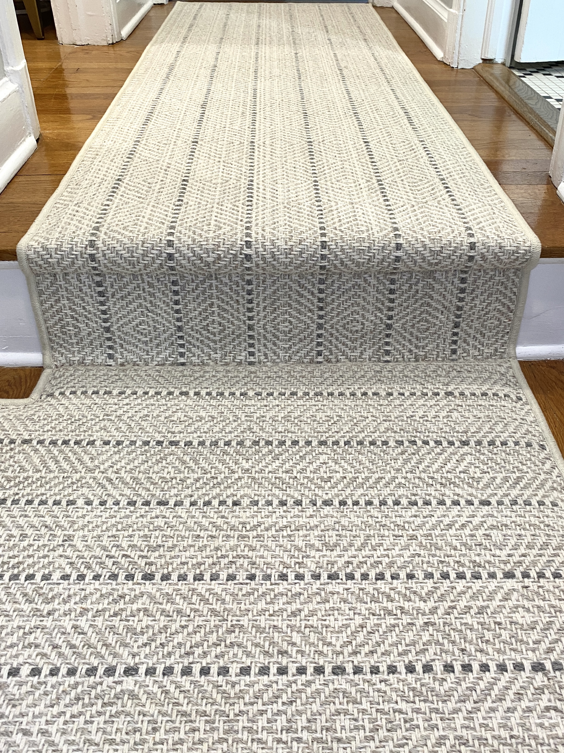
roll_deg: -1.1
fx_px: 695
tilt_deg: -32.6
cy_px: 357
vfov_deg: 56.8
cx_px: 311
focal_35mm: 32
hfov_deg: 44.1
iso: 100
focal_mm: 4.25
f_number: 1.8
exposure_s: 1/60
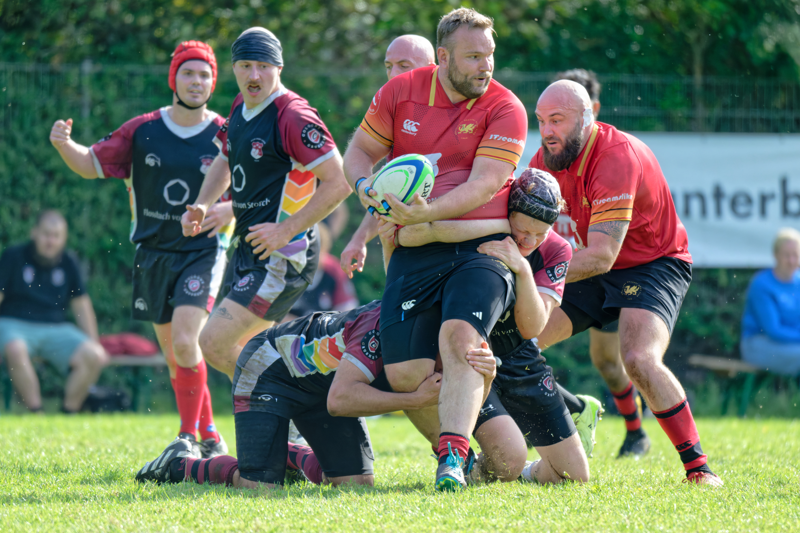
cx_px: 400
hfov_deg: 3.4
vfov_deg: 2.3
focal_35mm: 600
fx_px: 13332
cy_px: 266
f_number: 6.3
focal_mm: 600
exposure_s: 1/2000
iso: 3200
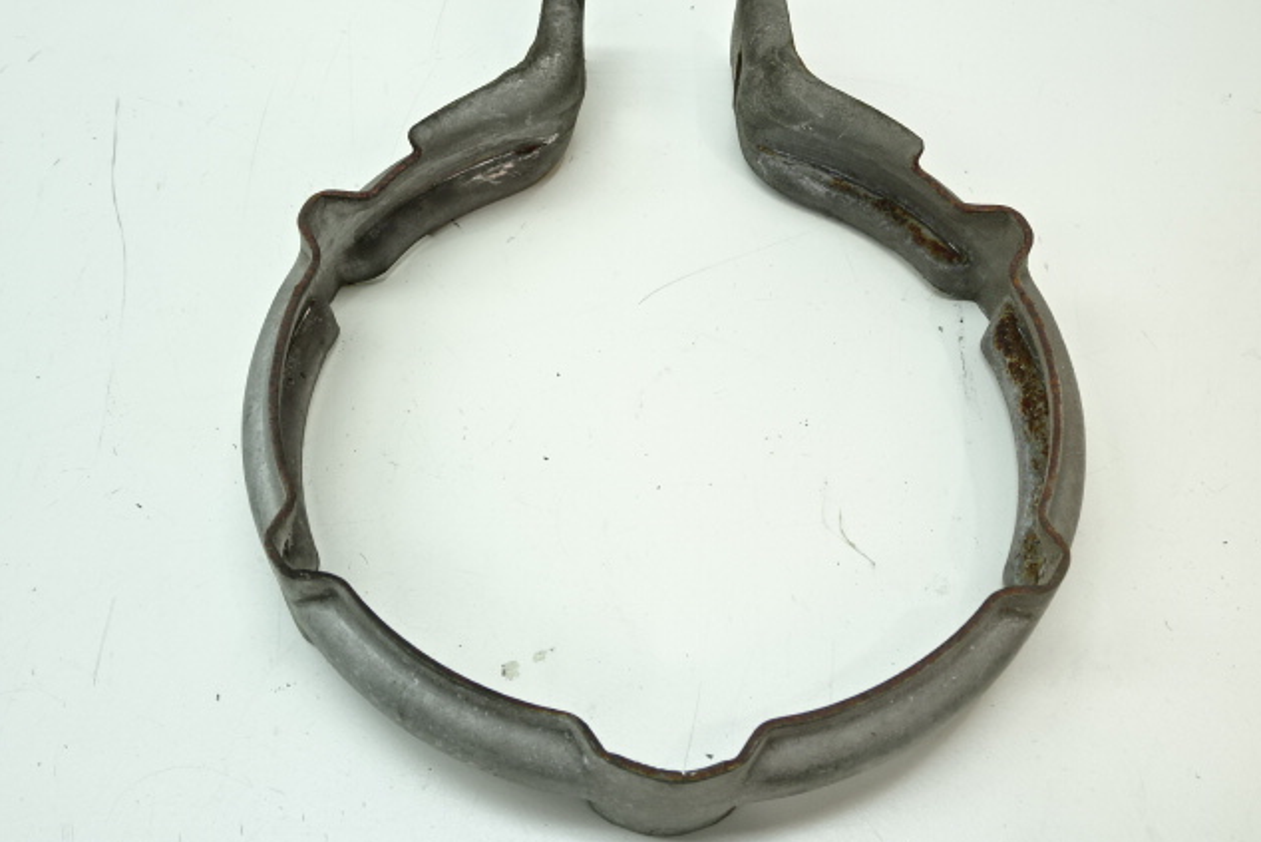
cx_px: 632
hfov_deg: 46.4
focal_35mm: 42
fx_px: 1471
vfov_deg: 31.9
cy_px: 378
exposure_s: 1/40
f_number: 4
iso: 125
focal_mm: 6.8
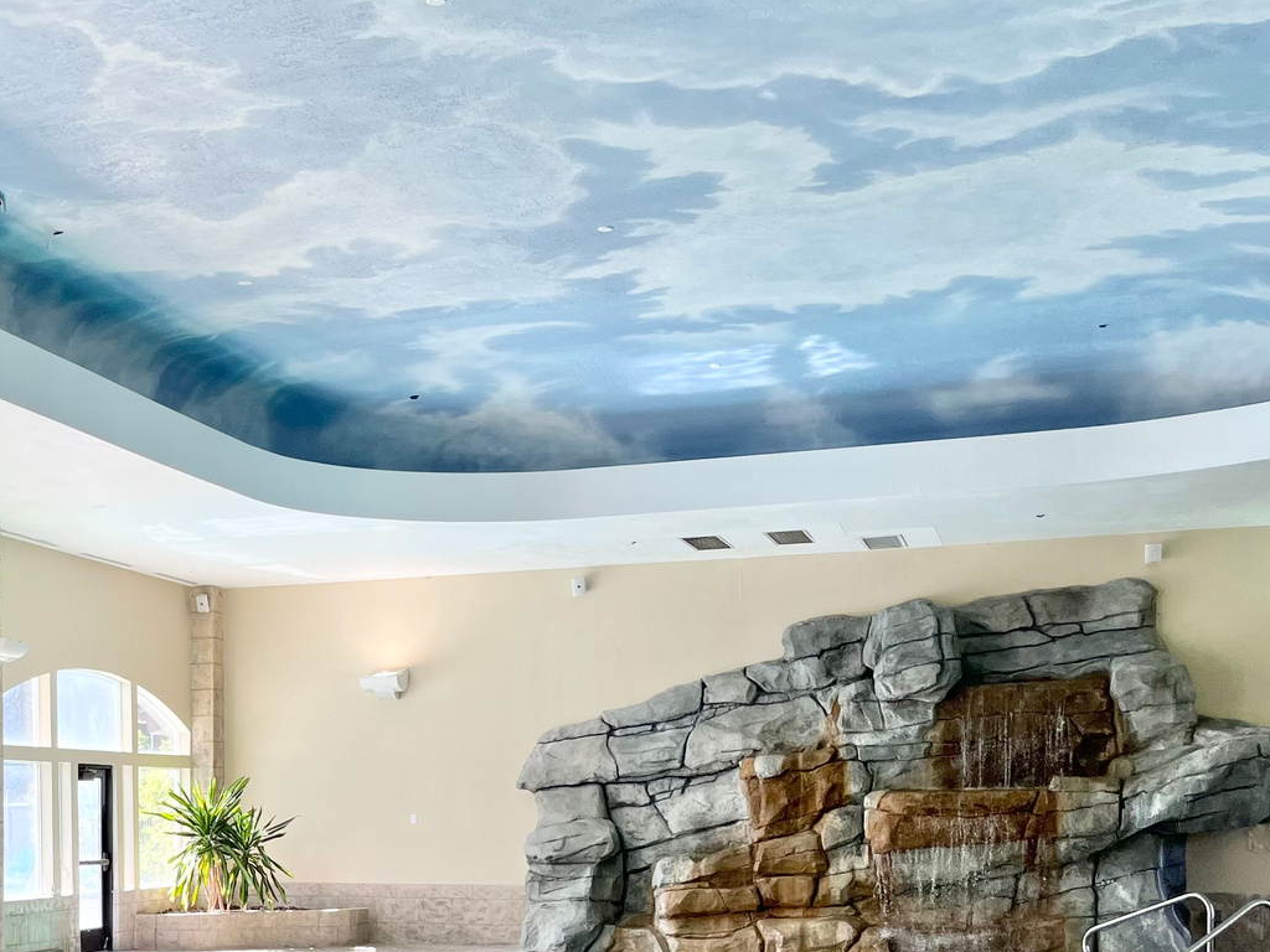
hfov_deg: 35.1
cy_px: 879
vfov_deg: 26.9
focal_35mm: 52
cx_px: 177
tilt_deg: -2.2
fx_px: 1908
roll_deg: +0.9
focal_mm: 5.1
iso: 50
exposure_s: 1/374
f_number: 1.6
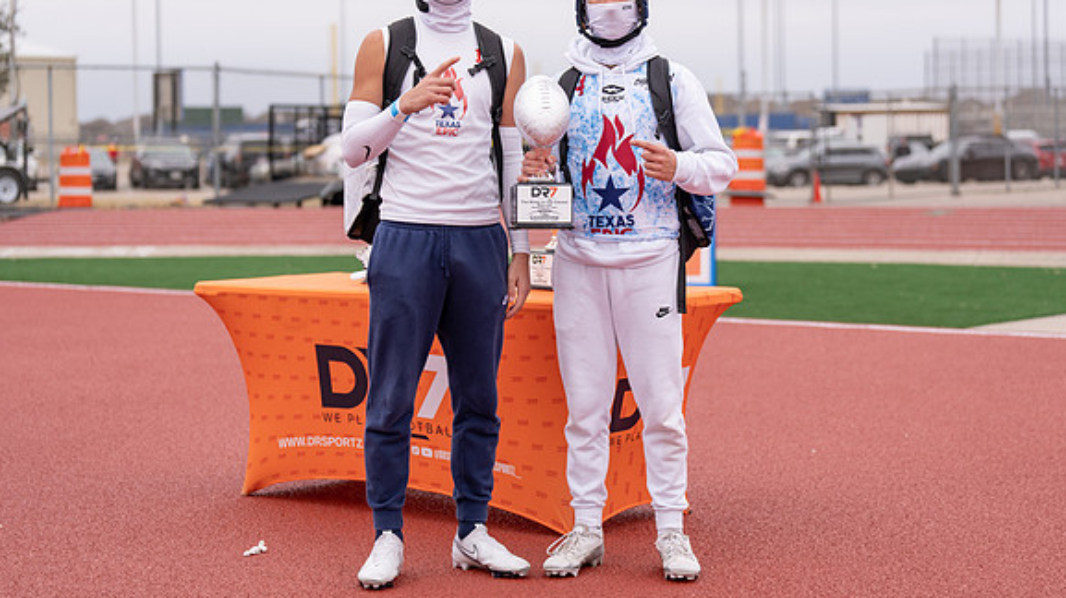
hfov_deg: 26.9
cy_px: 220
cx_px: 534
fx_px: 2232
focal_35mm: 79
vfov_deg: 15.3
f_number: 2.8
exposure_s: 1/800
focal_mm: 70
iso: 100
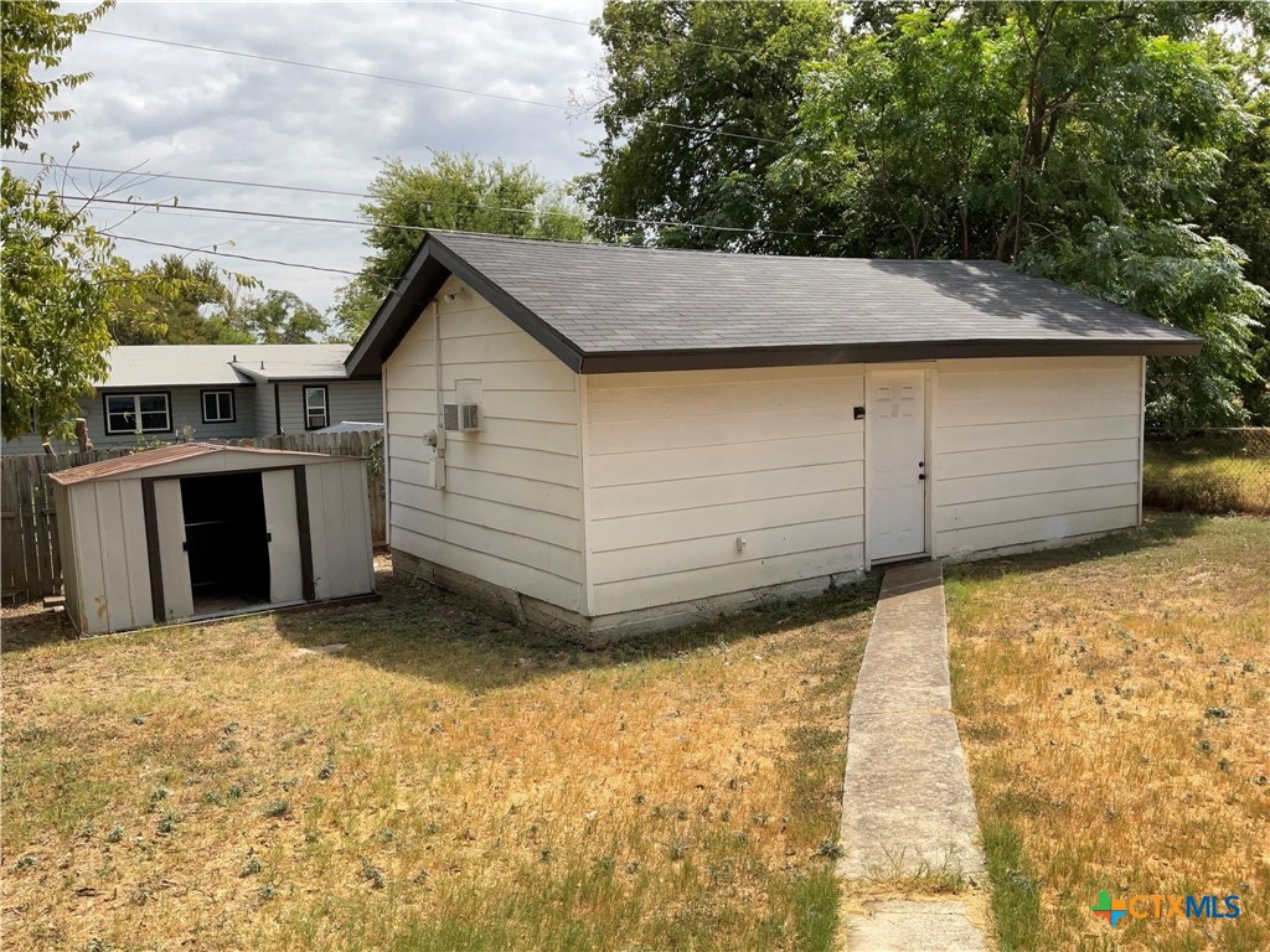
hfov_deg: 61.7
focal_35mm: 29
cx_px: 635
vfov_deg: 48.2
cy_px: 476
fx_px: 1064
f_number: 1.8
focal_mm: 3
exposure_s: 1/2141
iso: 16
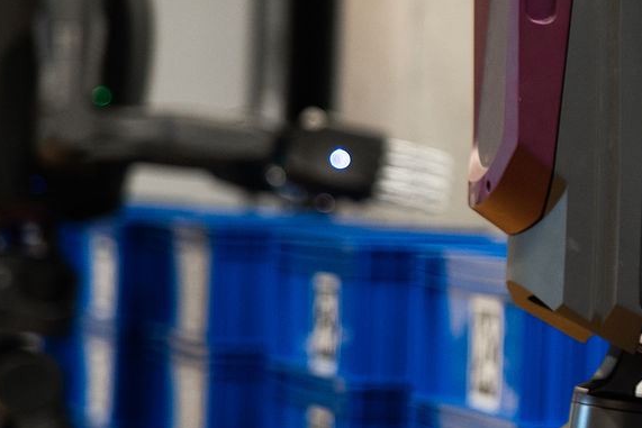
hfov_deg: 8.0
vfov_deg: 5.5
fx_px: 4477
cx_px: 1091
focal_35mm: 251
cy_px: 78
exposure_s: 1/160
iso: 500
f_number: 2.8
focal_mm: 70
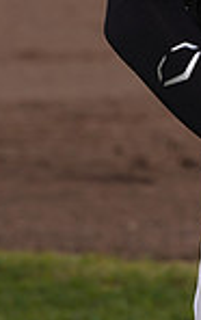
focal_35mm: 755
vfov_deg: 2.8
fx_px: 6592
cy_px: -117
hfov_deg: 1.7
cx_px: 407
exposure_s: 1/200
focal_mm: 189
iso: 100
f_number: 8
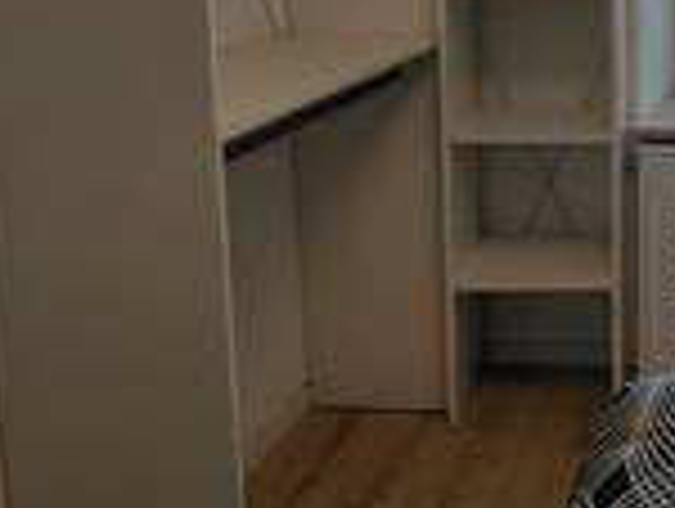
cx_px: 716
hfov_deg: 29.4
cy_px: 58
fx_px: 1172
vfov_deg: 23.9
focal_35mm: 60
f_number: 1.8
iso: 50
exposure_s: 1/189
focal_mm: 4.69
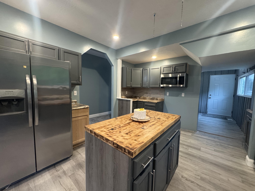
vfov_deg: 85.7
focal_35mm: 14
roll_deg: -1.3
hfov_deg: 102.1
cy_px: 96
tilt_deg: -4.2
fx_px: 103
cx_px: 128
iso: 400
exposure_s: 1/60
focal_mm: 2.22
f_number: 2.2
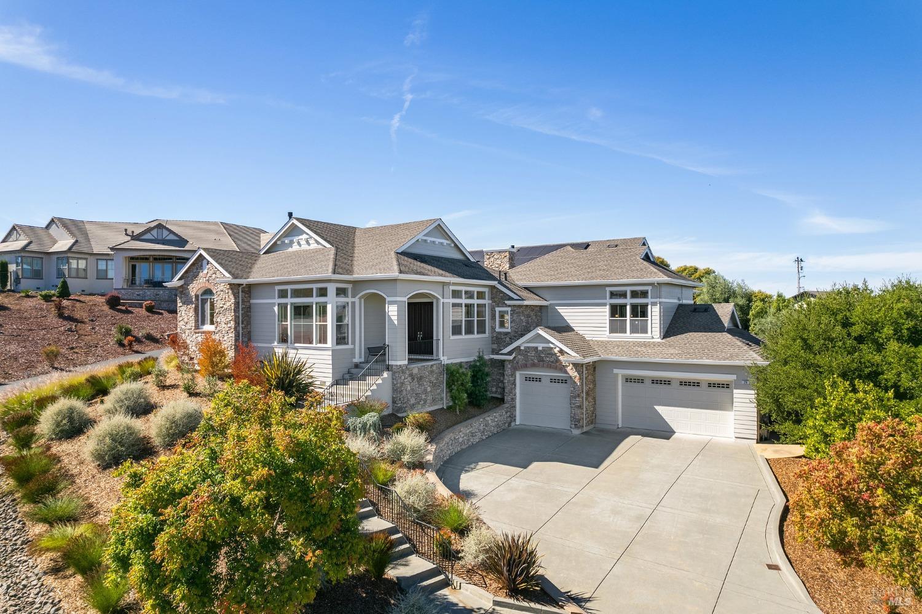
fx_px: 563
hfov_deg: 78.6
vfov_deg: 57.2
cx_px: 461
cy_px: 307
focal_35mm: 22
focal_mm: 8.38
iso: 110
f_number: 2.8
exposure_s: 1/1000
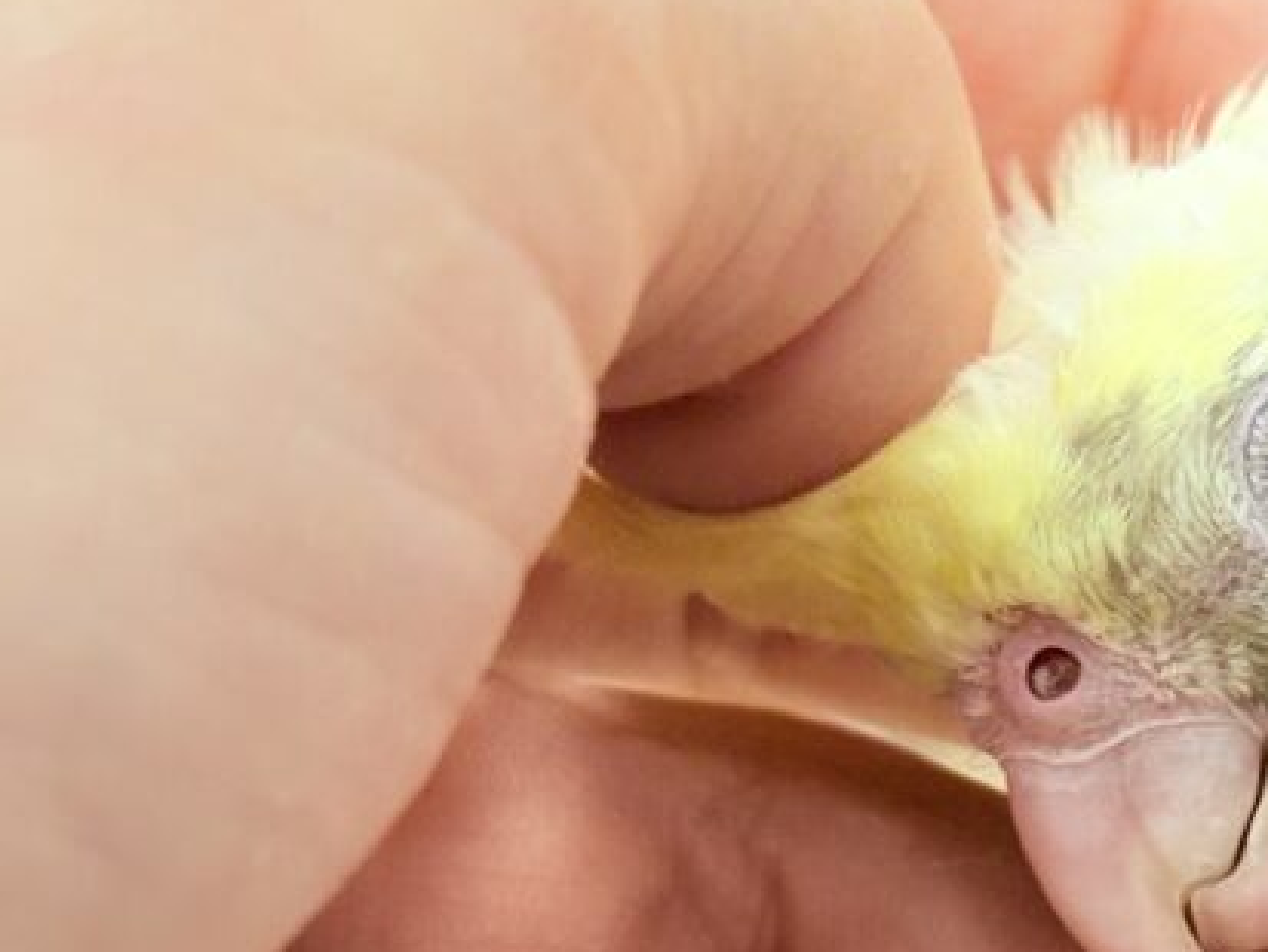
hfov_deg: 12.6
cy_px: 528
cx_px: 1695
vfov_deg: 9.8
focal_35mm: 151
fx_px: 5533
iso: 50
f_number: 1.6
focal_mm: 5.96
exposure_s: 1/50
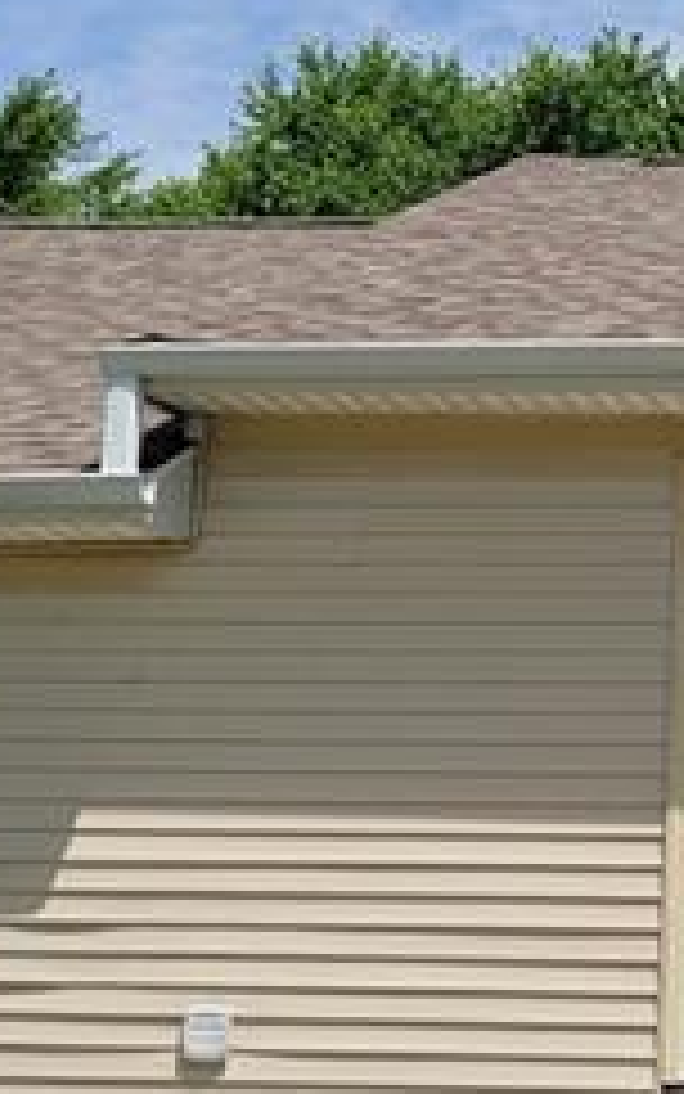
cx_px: 945
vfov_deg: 23.5
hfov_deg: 14.3
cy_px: 248
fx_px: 2593
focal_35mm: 87
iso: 40
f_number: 1.8
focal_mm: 5
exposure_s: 1/3871
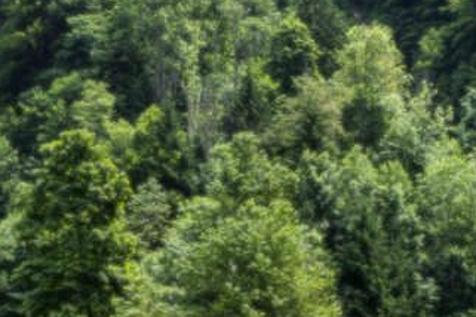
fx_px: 1692
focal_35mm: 128
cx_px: 172
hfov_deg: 16.0
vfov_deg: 10.7
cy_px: 220
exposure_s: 1/1250
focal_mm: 55
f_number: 2.2
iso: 160
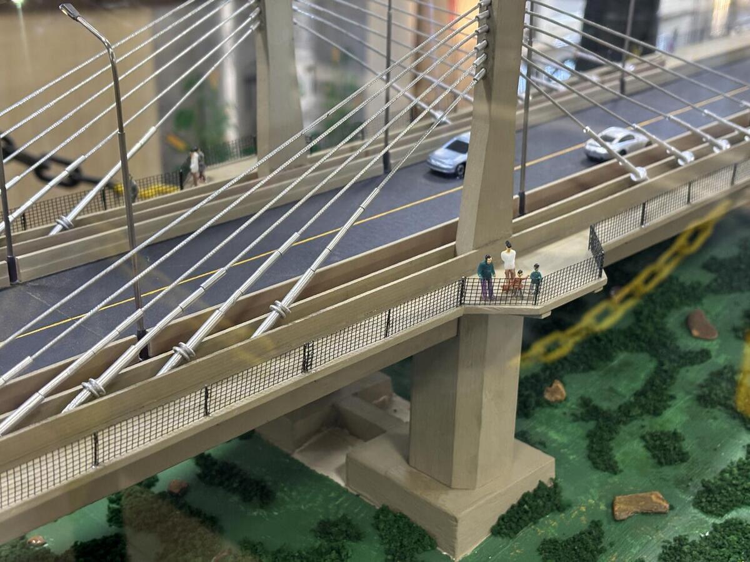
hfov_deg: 36.8
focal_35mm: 52
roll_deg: -0.7
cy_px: 281
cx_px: 375
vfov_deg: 28.0
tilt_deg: -24.2
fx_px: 1127
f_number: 1.6
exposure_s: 1/40
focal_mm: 5.96
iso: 125
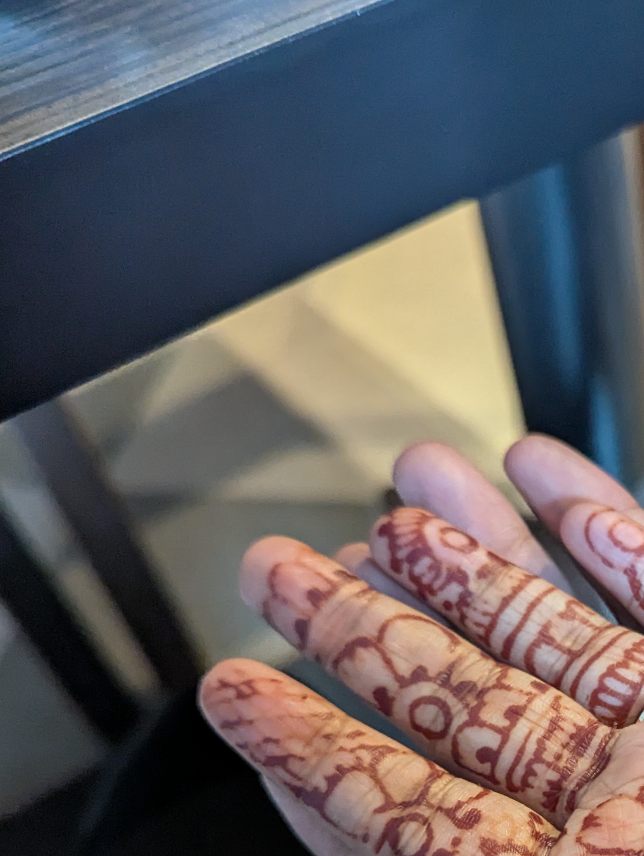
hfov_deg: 26.8
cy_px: 737
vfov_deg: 35.7
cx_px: 673
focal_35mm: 51
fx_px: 1262
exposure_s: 1/100
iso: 1421
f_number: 1.85
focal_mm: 6.81
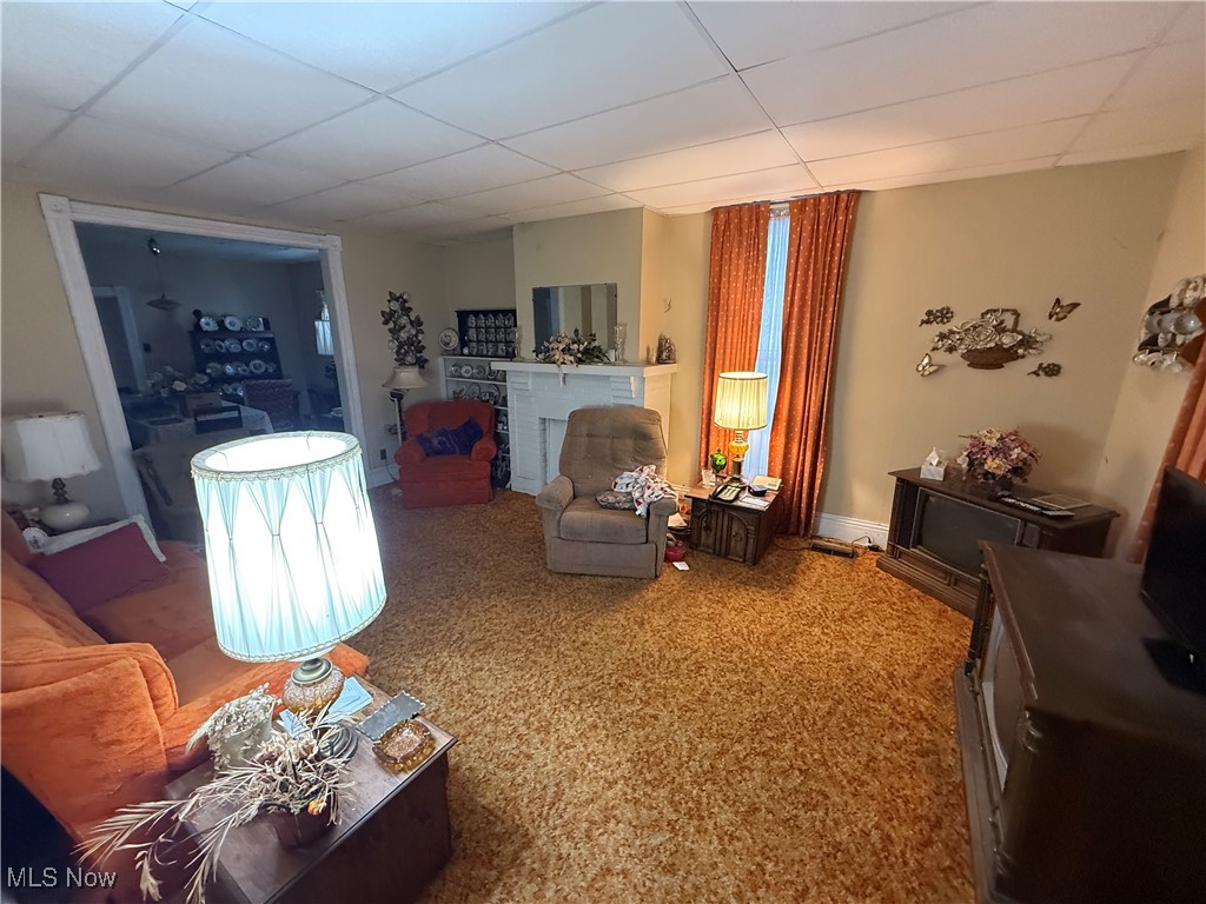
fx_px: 488
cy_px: 452
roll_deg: -0.5
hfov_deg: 102.1
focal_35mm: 14
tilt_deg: -14.6
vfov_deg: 85.7
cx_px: 603
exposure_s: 1/60
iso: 640
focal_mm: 2.22
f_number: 2.2
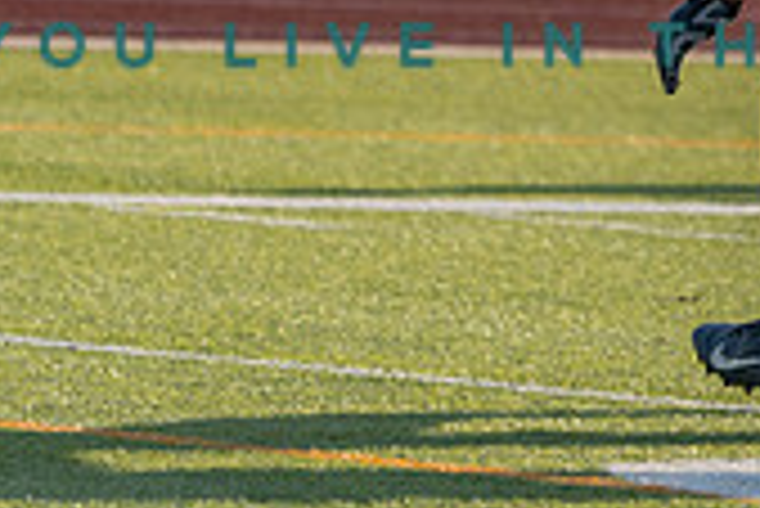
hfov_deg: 2.1
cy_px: -151
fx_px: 20917
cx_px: 1183
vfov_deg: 1.4
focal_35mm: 990
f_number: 5.6
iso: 320
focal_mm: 288
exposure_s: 1/1250
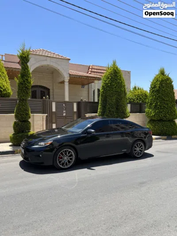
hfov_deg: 53.1
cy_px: 118
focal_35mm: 26
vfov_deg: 67.3
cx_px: 88
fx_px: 177
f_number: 1.5
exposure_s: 1/2841
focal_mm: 5.7
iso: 50
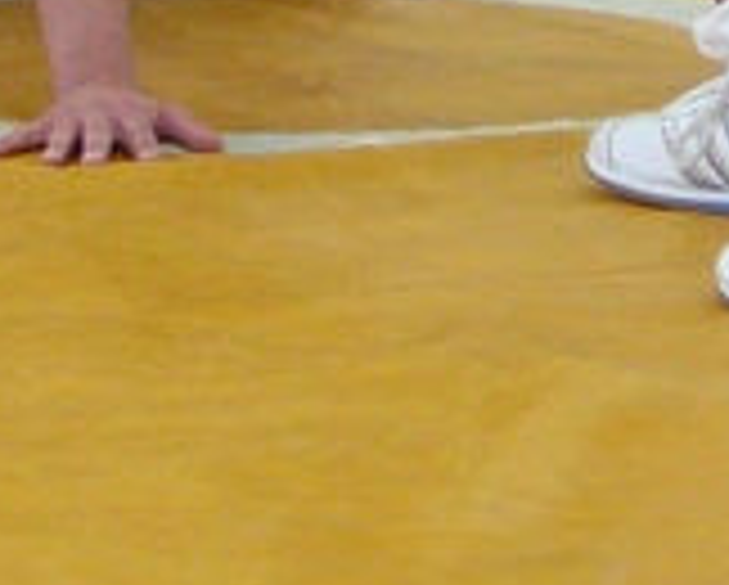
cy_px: -351
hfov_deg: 4.9
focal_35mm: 397
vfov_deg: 3.9
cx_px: 374
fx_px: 8576
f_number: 3.8
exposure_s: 1/30
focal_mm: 12.2
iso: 250
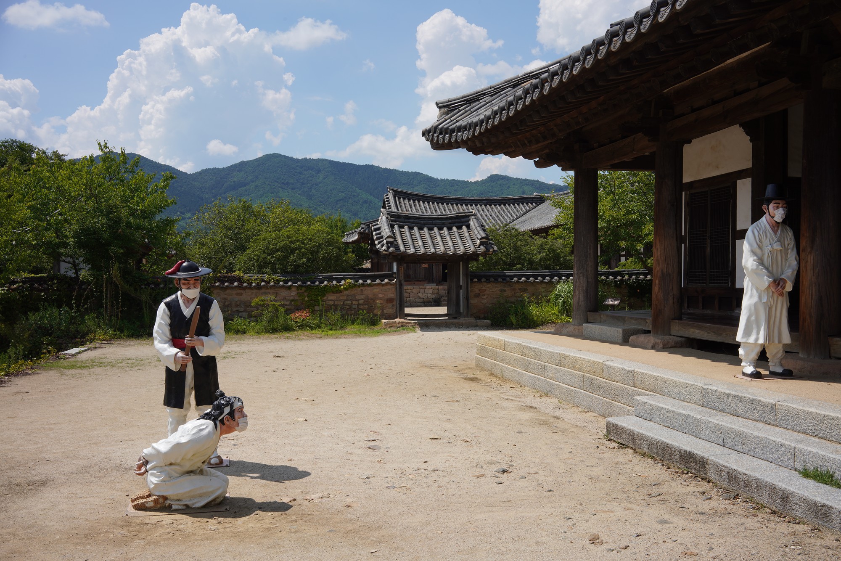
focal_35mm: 35
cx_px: 420
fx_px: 818
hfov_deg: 54.4
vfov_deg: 37.9
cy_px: 280
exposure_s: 1/100
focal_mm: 35
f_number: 16
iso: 100
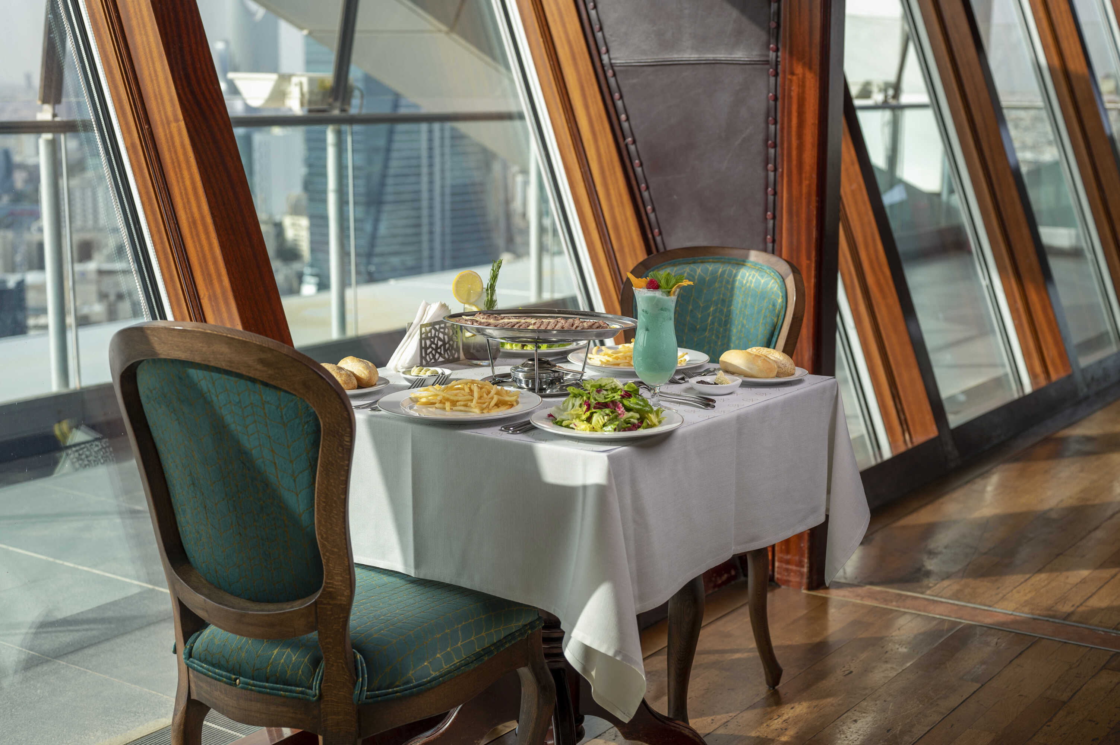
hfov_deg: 39.6
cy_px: 372
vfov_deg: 27.0
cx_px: 560
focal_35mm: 50
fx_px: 1554
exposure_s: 1/250
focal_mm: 50
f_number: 4
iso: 100
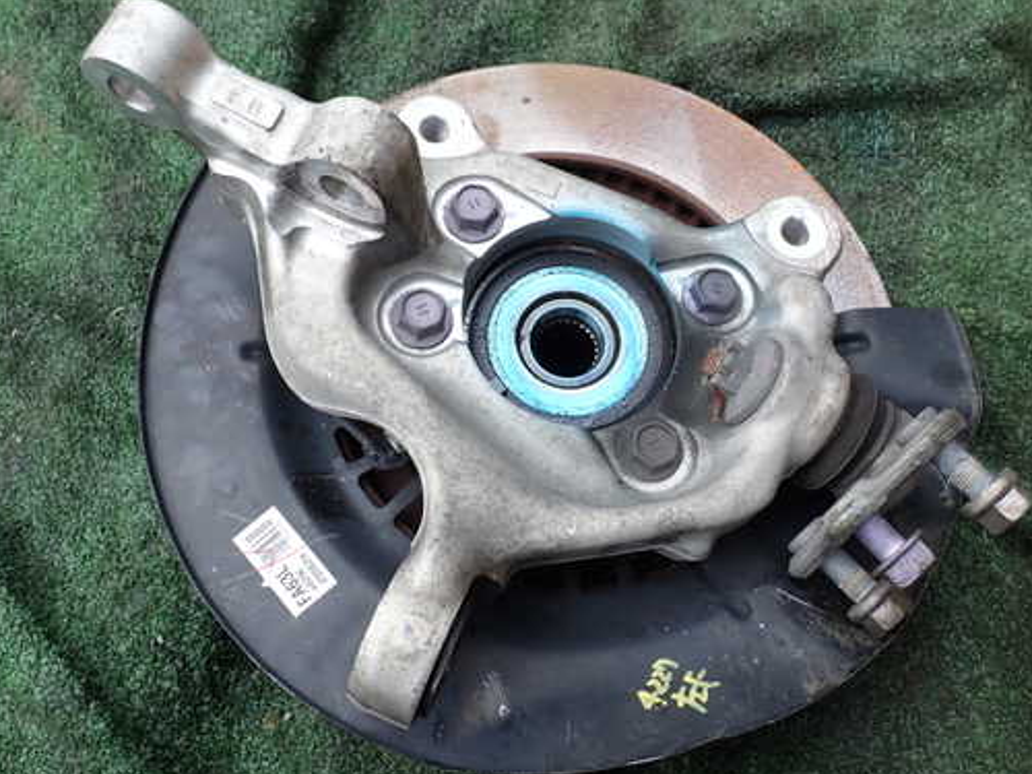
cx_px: 535
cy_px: 392
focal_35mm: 36
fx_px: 1073
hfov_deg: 51.3
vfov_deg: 39.7
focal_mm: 5.4
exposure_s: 1/320
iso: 100
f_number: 3.2
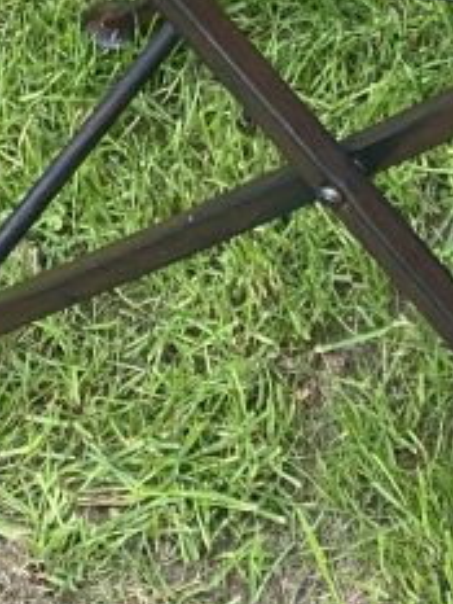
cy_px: -301
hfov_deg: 6.6
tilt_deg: -42.2
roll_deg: +0.2
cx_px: 476
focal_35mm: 223
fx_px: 3887
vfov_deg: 8.7
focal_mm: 6
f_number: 2
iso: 20
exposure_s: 1/282
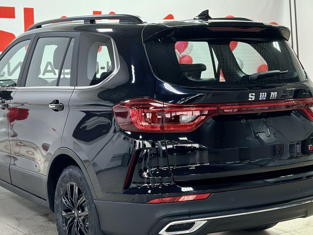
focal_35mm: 68
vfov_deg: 21.6
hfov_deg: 28.5
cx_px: 136
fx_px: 615
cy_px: 150
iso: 160
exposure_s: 1/50
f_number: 1.78
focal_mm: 6.86
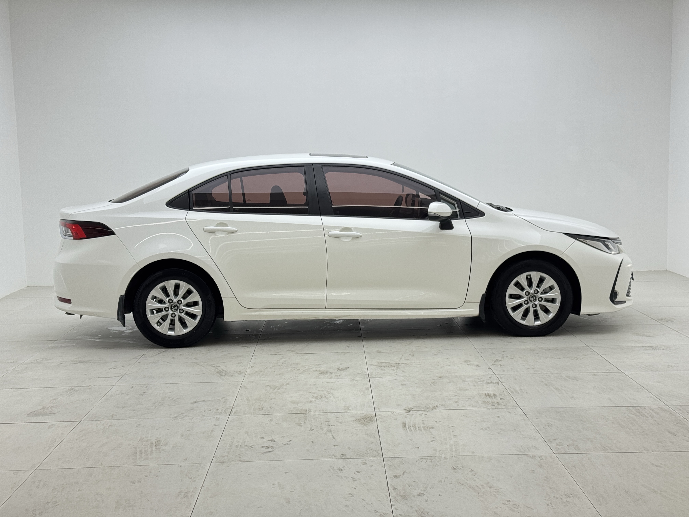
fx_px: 955
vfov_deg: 30.3
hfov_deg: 39.7
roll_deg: +1.5
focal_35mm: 48
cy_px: 258
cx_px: 344
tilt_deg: -7.2
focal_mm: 6.76
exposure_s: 1/420
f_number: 1.78
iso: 64
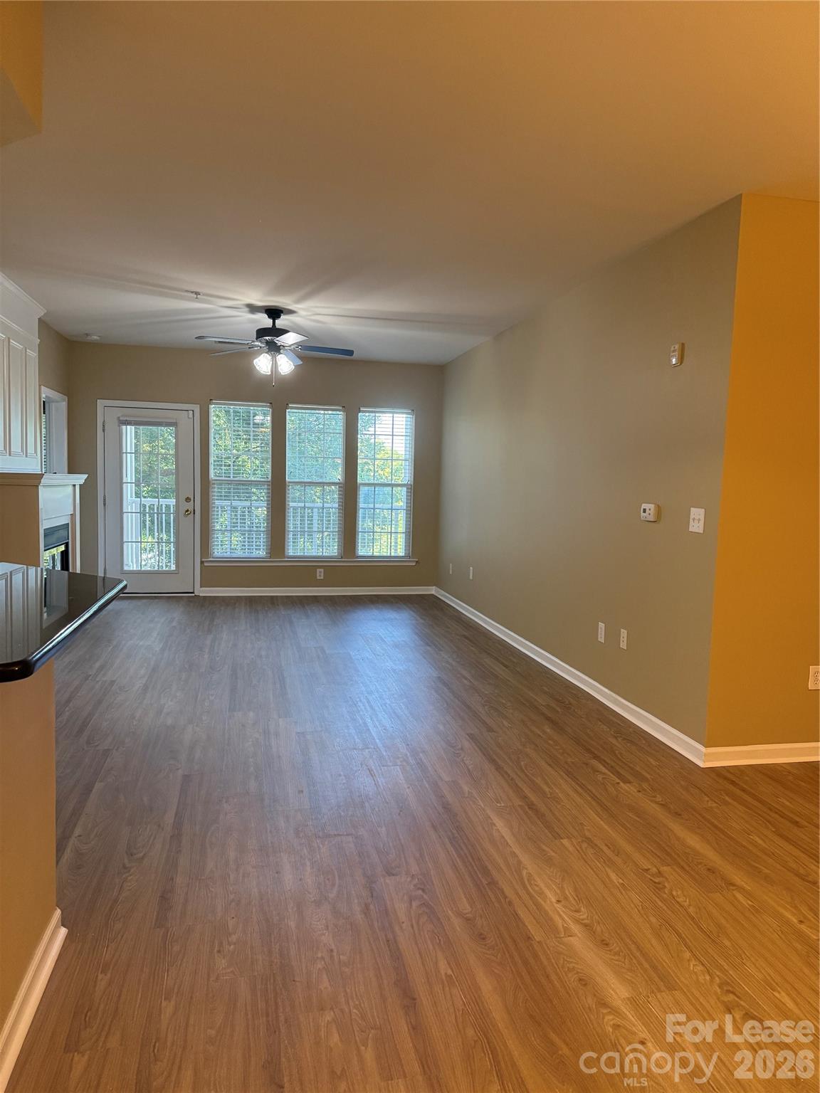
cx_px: 410
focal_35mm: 24
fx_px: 758
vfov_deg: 71.6
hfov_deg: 56.8
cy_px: 546
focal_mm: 6.76
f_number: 1.78
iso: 320
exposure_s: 1/120
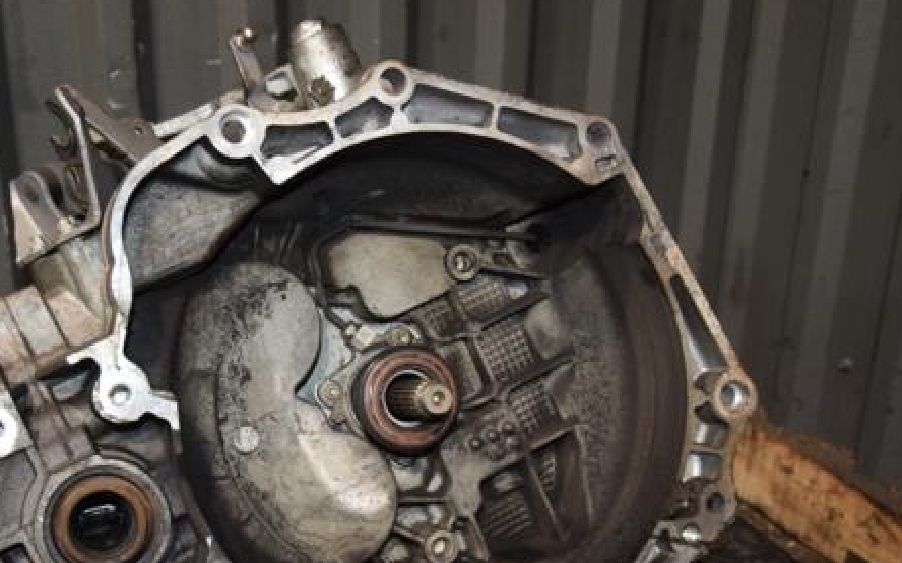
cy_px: 394
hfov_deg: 38.8
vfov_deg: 24.8
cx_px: 337
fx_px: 1270
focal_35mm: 52
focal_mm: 25
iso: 800
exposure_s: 1/60
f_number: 5
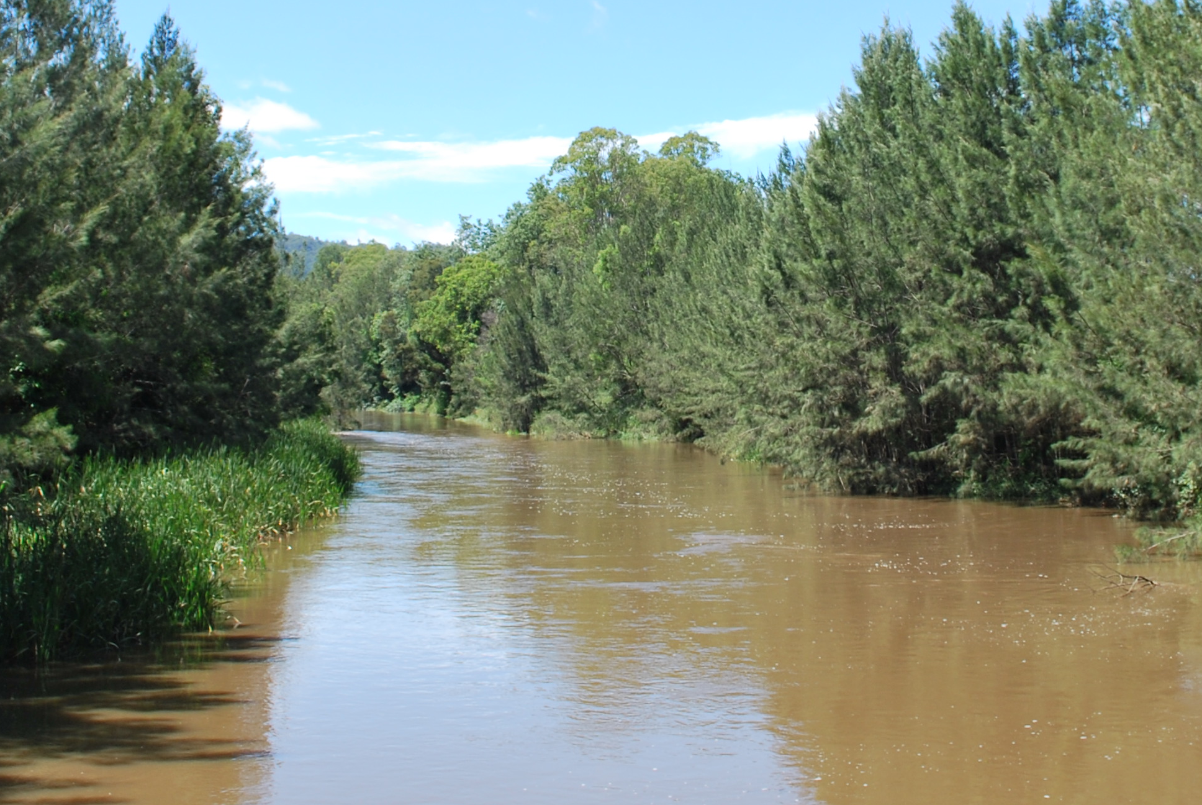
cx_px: 692
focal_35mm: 54
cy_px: 152
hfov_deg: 36.7
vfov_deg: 24.7
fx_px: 1805
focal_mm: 18
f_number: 7.1
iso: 100
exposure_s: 1/200
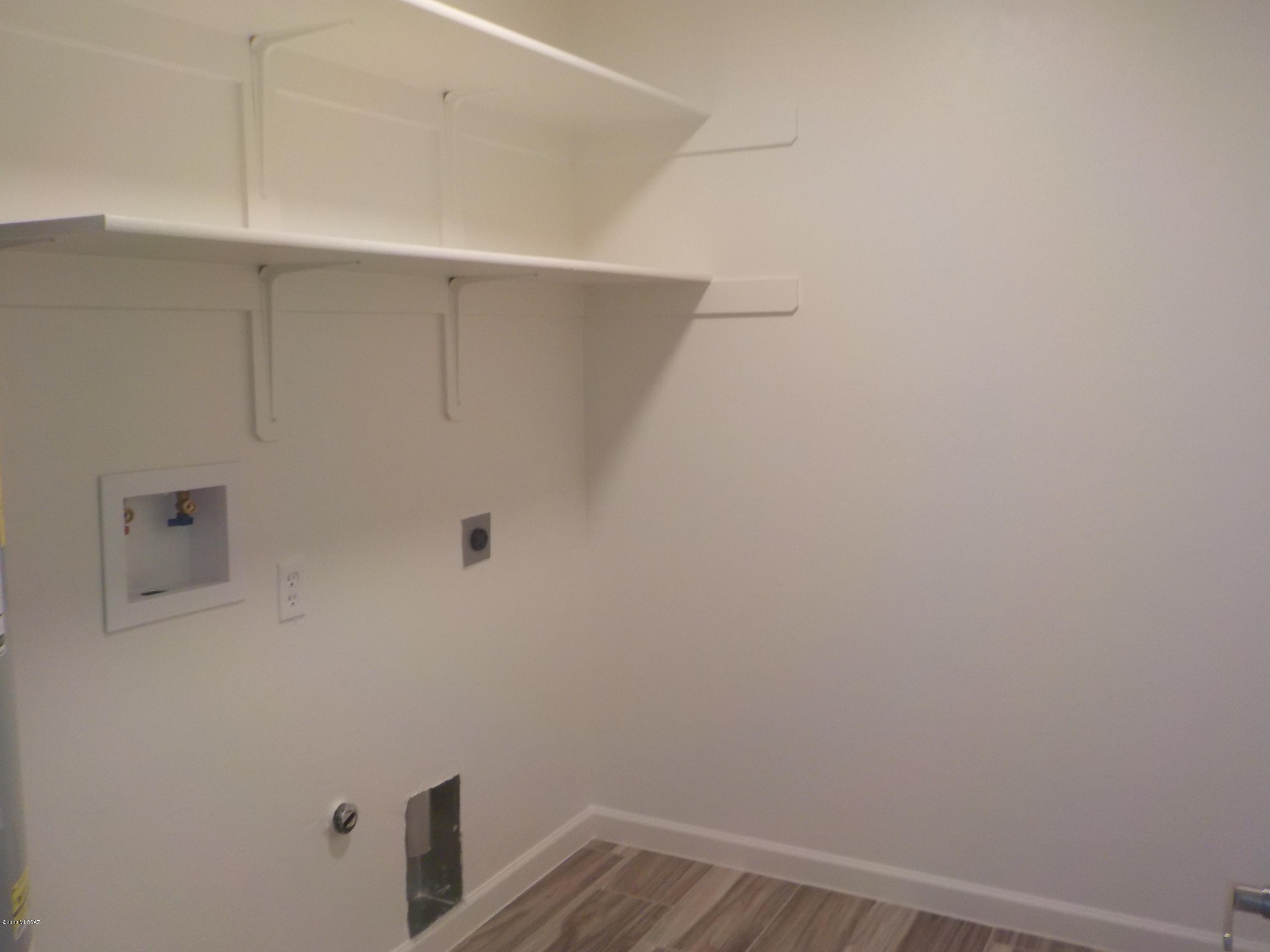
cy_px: 476
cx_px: 635
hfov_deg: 60.0
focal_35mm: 30
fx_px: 1101
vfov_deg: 46.8
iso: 220
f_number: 3.3
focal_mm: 4.1
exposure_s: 1/30
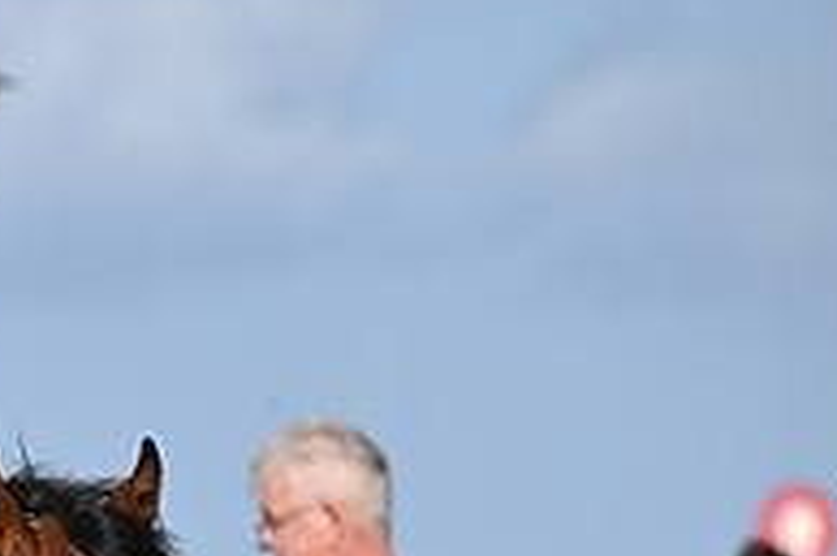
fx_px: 13891
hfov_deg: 3.4
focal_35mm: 598
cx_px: -267
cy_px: 644
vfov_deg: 2.3
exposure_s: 1/10000
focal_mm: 200
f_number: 4
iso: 500
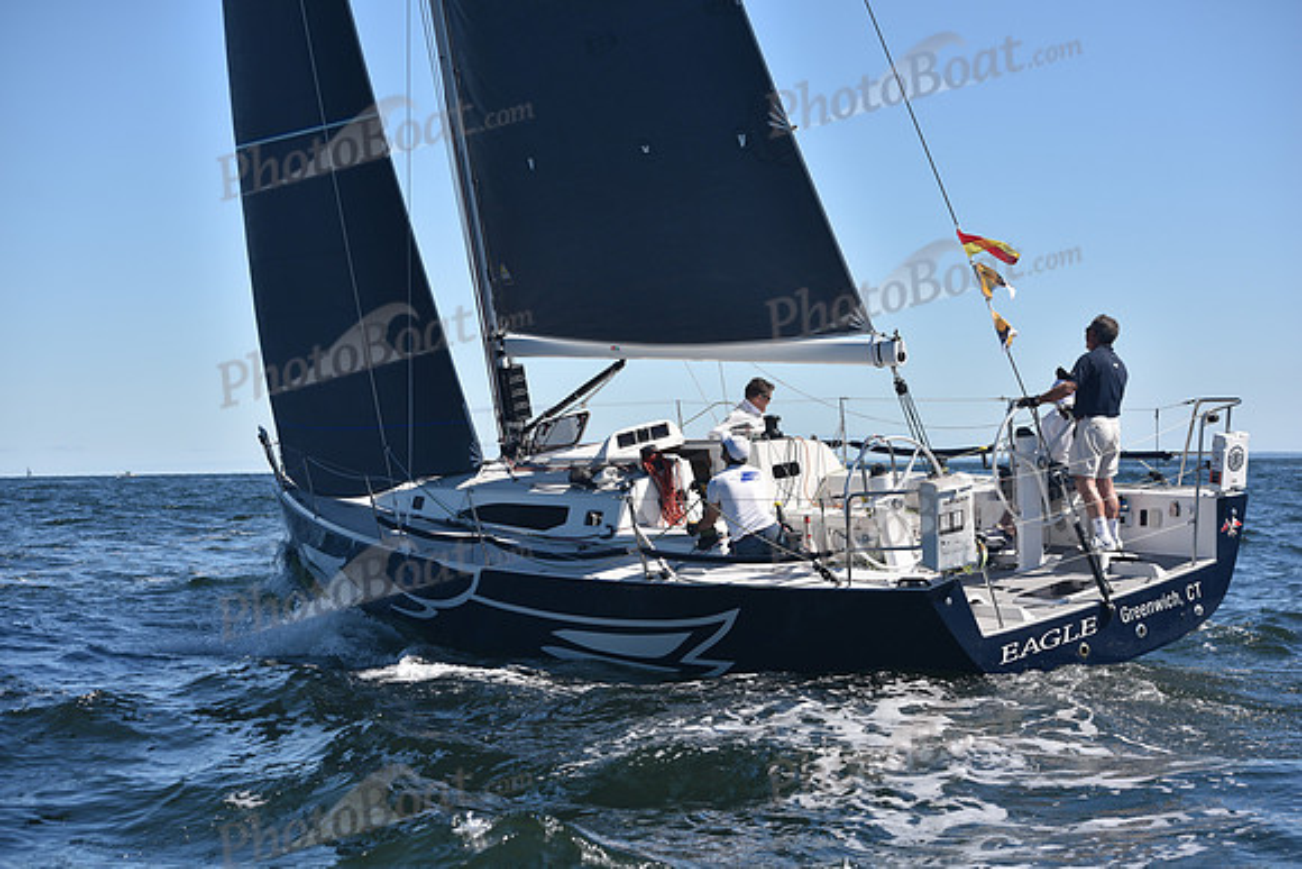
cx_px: 651
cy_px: 434
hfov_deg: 28.8
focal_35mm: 70
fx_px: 2532
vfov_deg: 19.5
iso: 200
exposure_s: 1/800
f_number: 5
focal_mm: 70
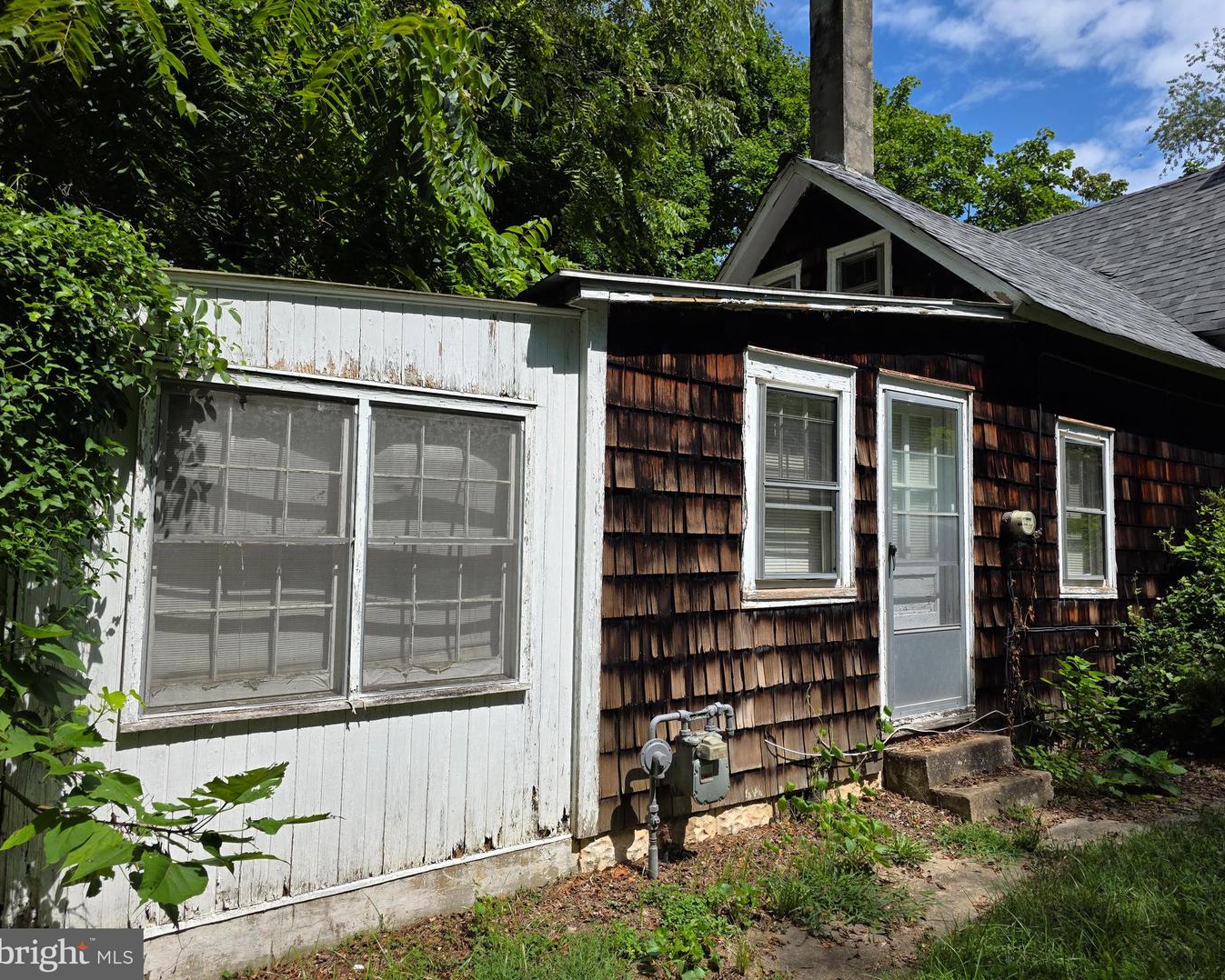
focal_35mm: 24
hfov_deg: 70.2
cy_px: 490
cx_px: 638
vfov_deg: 58.8
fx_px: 870
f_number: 1.7
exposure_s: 1/5778
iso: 80
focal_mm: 6.3
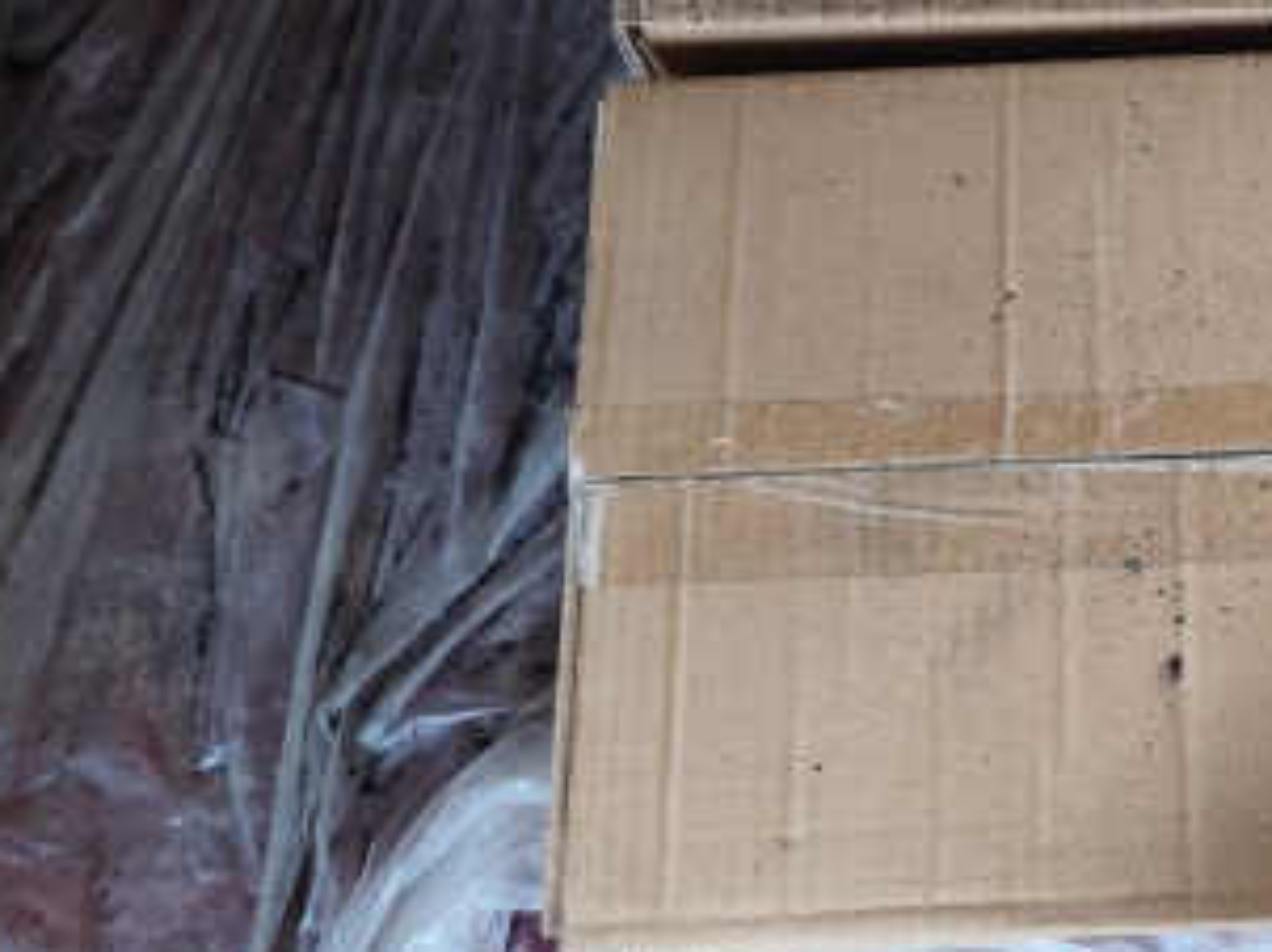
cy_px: -219
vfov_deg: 22.0
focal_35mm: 61
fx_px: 2240
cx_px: 1293
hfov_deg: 29.5
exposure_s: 1/100
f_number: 1.65
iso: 160
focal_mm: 6.14
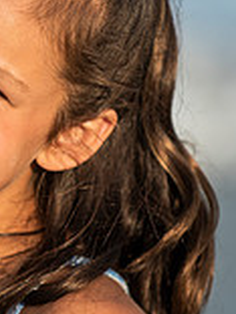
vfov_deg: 3.6
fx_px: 5054
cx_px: -22
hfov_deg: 2.7
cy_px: 161
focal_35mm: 556
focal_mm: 200
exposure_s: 1/4000
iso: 250
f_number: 3.2
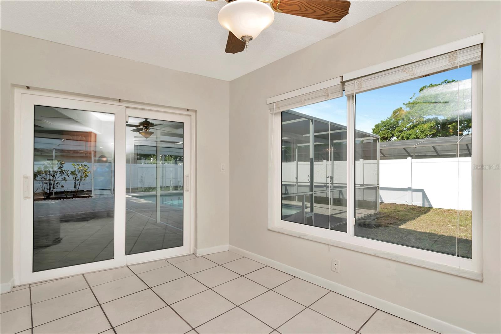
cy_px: 167
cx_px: 250
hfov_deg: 100.4
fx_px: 209
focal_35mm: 15
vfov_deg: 77.3
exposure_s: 1/200
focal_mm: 10
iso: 500
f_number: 10
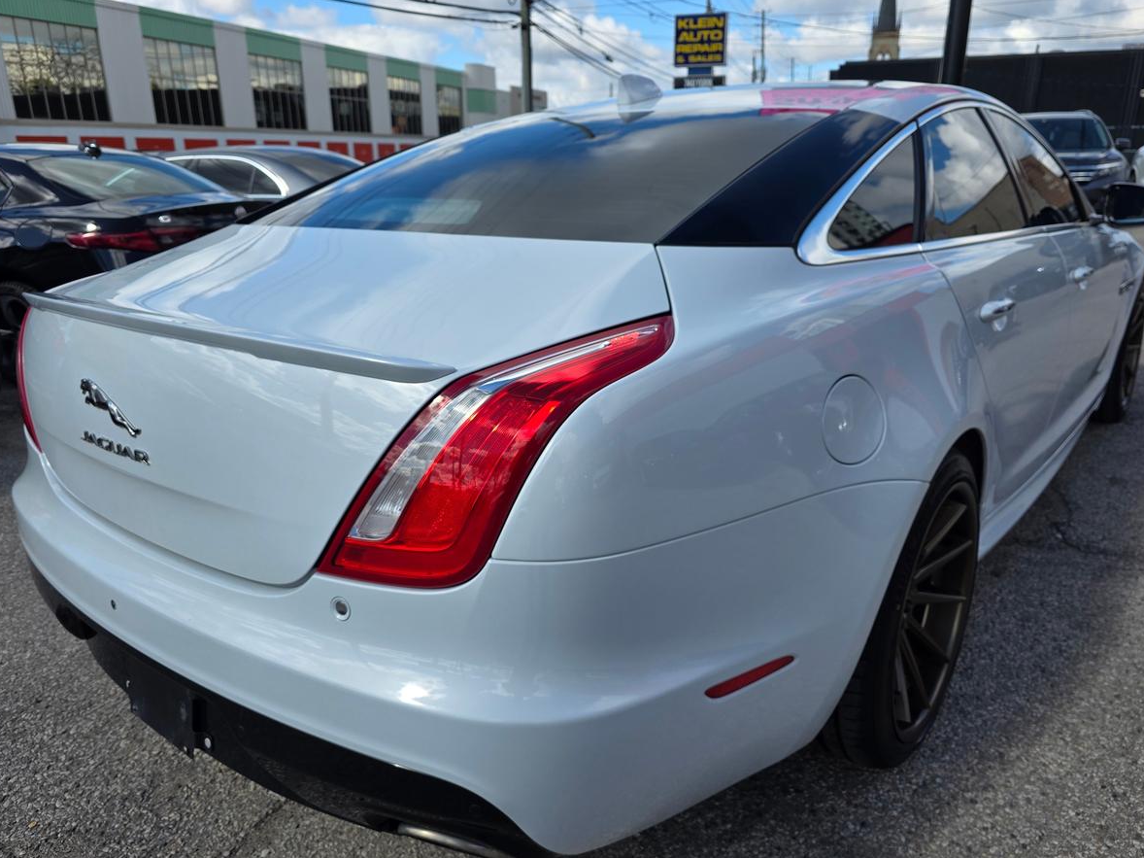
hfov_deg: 69.4
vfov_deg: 54.8
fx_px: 826
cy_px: 463
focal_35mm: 25
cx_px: 578
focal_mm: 6.3
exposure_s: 1/4145
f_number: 1.7
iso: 80
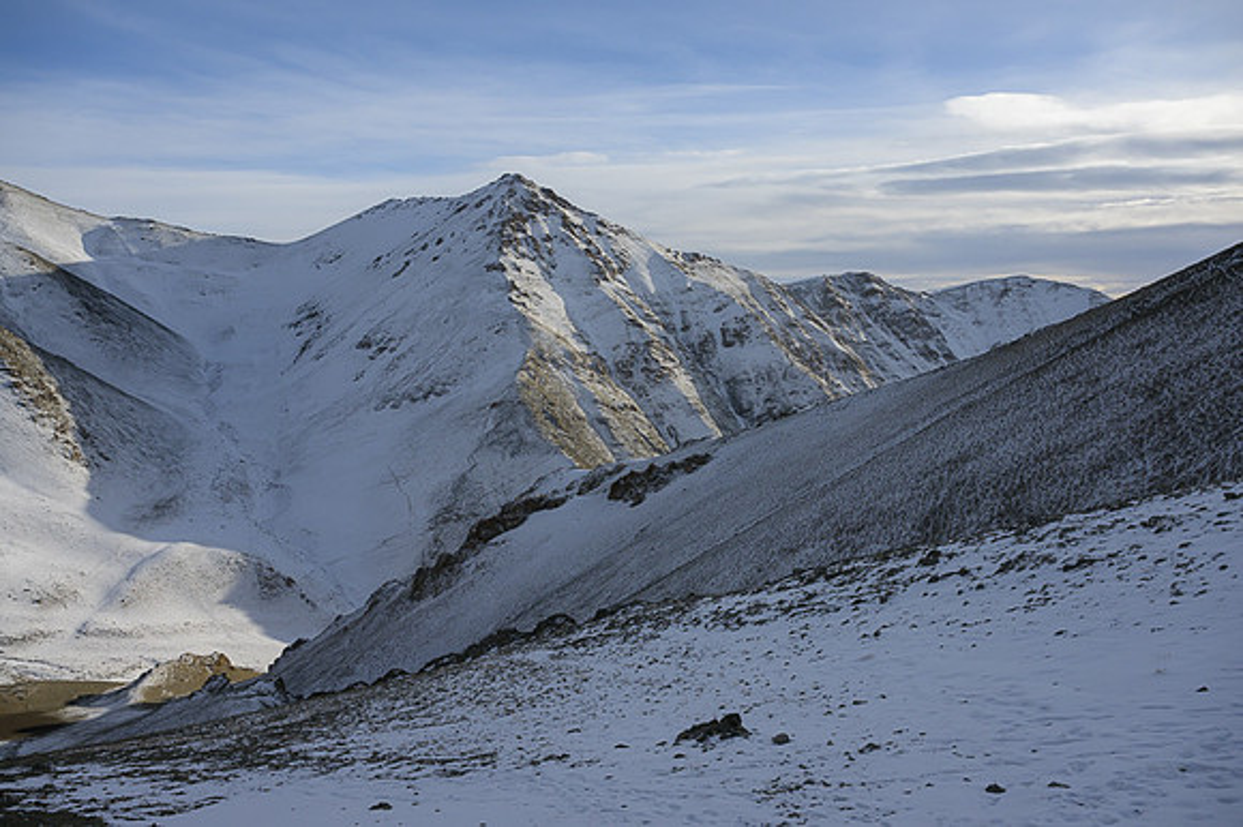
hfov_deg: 65.5
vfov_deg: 46.4
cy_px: 414
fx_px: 966
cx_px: 622
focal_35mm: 28
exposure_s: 1/2500
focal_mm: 28
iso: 320
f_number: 7.1
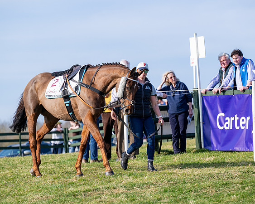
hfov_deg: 10.3
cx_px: 133
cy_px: 99
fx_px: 1413
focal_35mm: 187
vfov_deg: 8.3
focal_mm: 160
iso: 200
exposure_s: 1/1250
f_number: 4.5
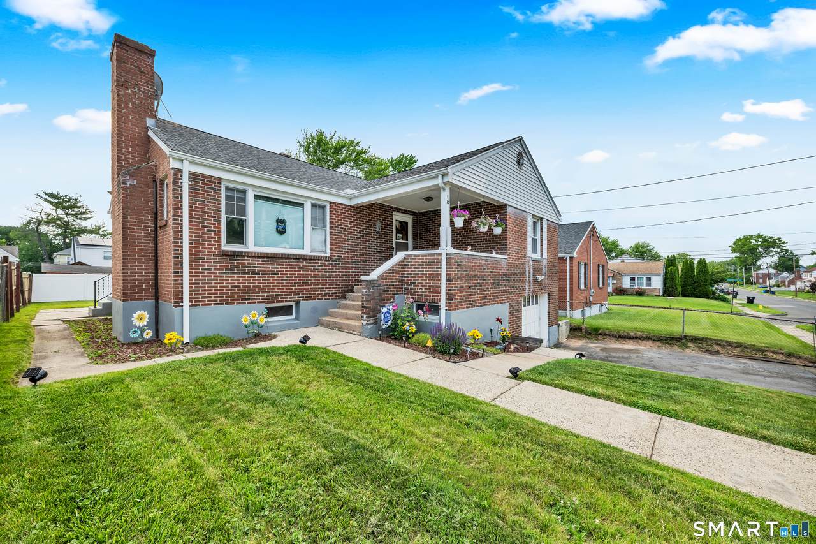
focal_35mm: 14
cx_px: 408
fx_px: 317
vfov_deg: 81.2
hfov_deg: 104.3
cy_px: 272
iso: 200
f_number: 11
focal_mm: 14
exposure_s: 1/80
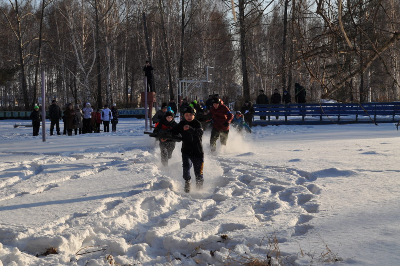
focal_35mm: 69
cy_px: 133
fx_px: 766
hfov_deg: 29.3
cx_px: 200
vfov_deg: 19.7
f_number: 13
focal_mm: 46
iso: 200
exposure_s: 1/200
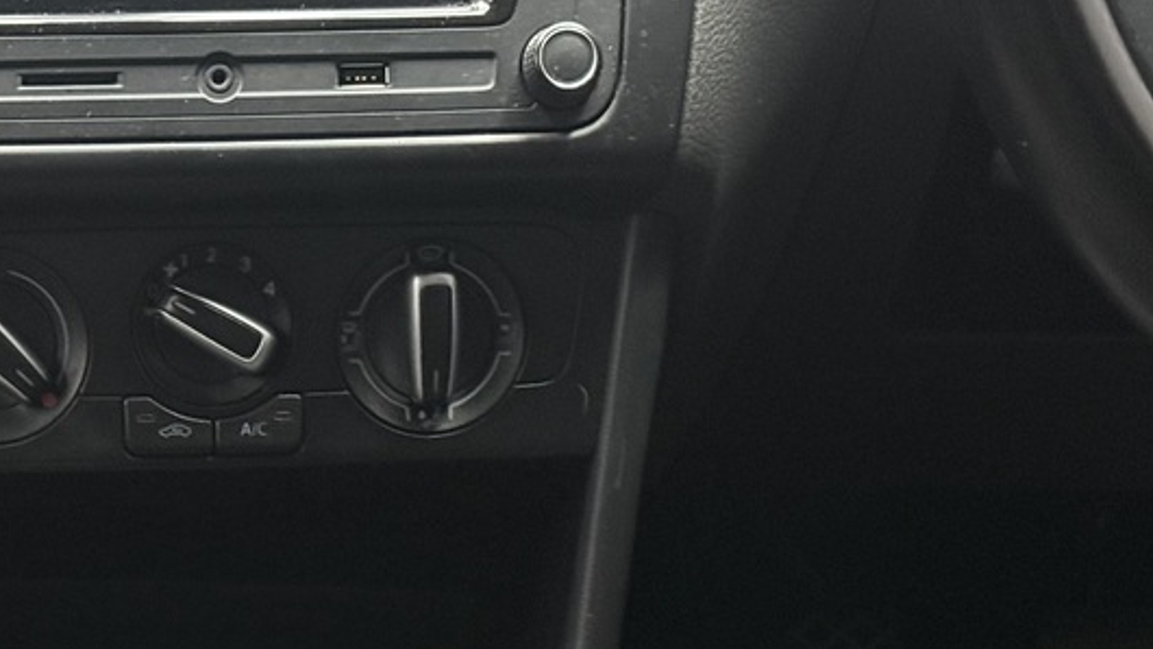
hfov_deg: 20.8
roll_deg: +0.5
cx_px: 181
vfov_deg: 11.7
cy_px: 782
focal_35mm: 101
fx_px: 3088
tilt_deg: -30.2
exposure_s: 1/23
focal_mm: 6.76
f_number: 1.78
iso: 800
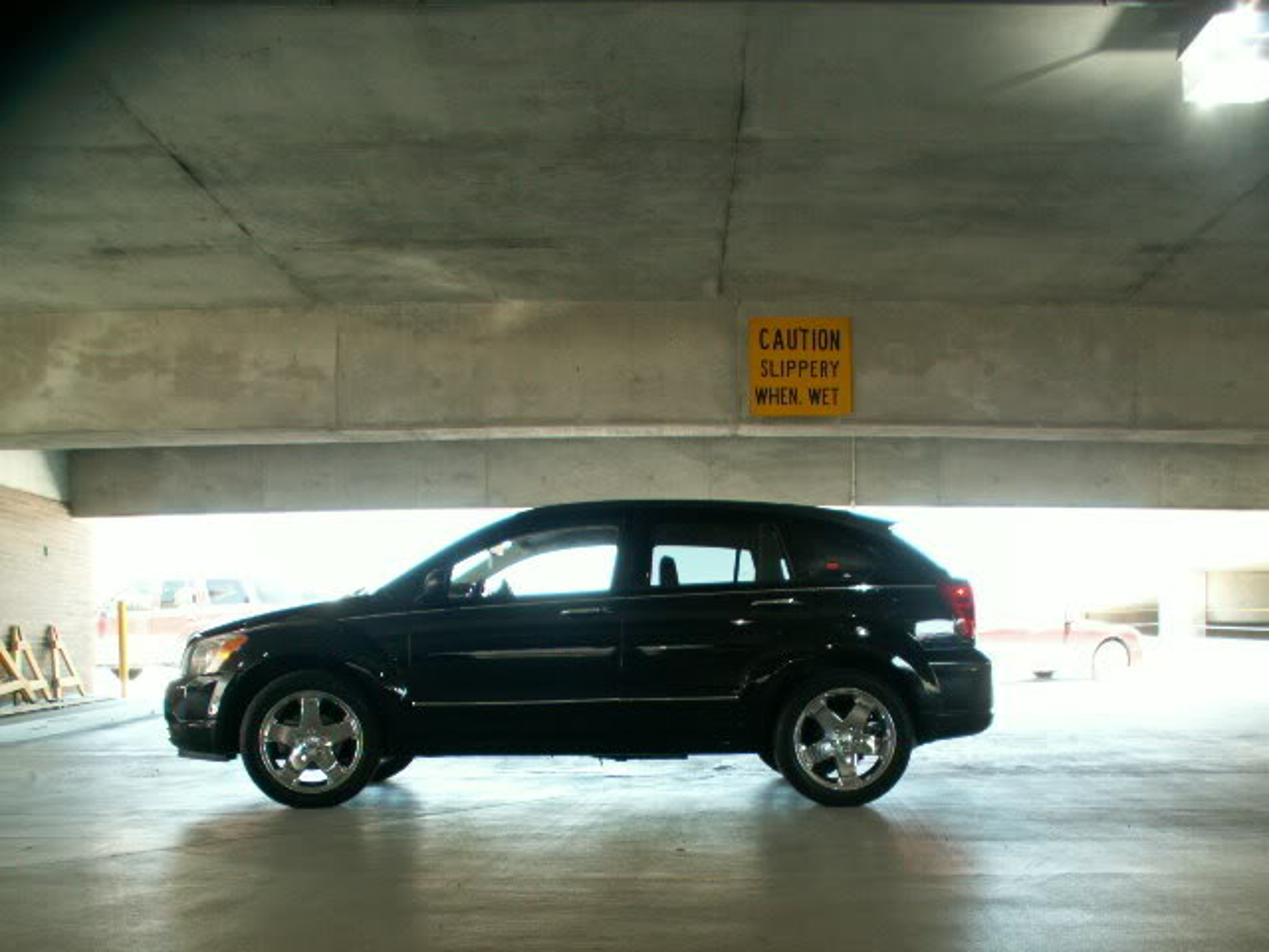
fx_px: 1283
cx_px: 634
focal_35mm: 35
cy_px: 476
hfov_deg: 52.6
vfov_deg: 40.7
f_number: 2.8
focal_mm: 5.86
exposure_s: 1/40
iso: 80
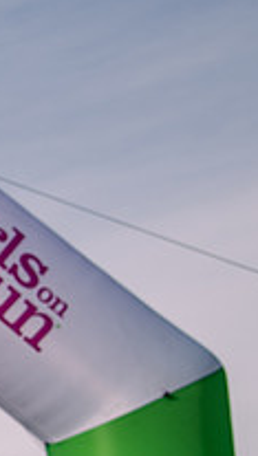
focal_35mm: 153
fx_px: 1854
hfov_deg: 7.1
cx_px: -502
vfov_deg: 14.0
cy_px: 221
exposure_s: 1/1000
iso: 200
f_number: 5.6
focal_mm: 38
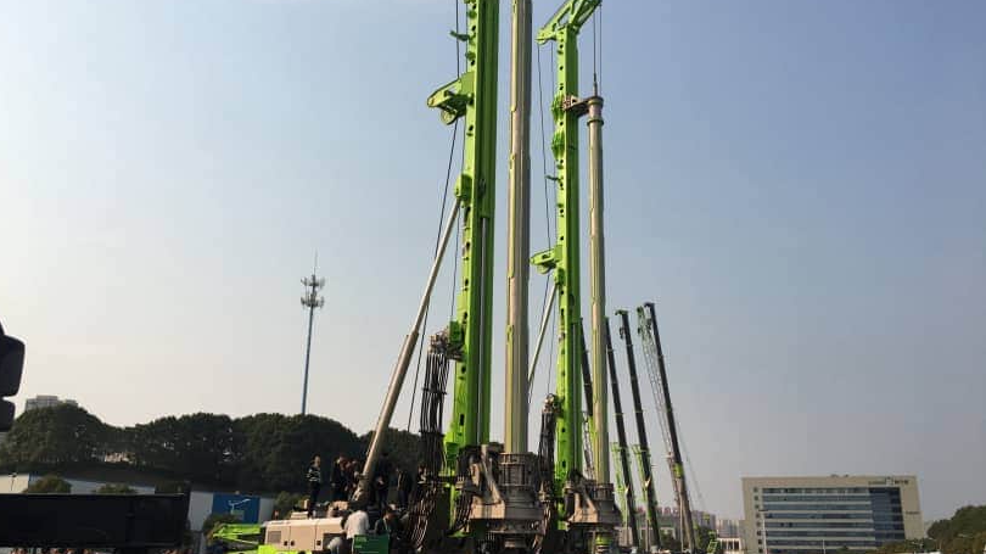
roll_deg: -0.2
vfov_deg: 36.6
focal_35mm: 32
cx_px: 488
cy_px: 300
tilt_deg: +16.3
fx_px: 836
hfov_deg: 61.0
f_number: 2.2
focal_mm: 4.15
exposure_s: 1/1876
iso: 25
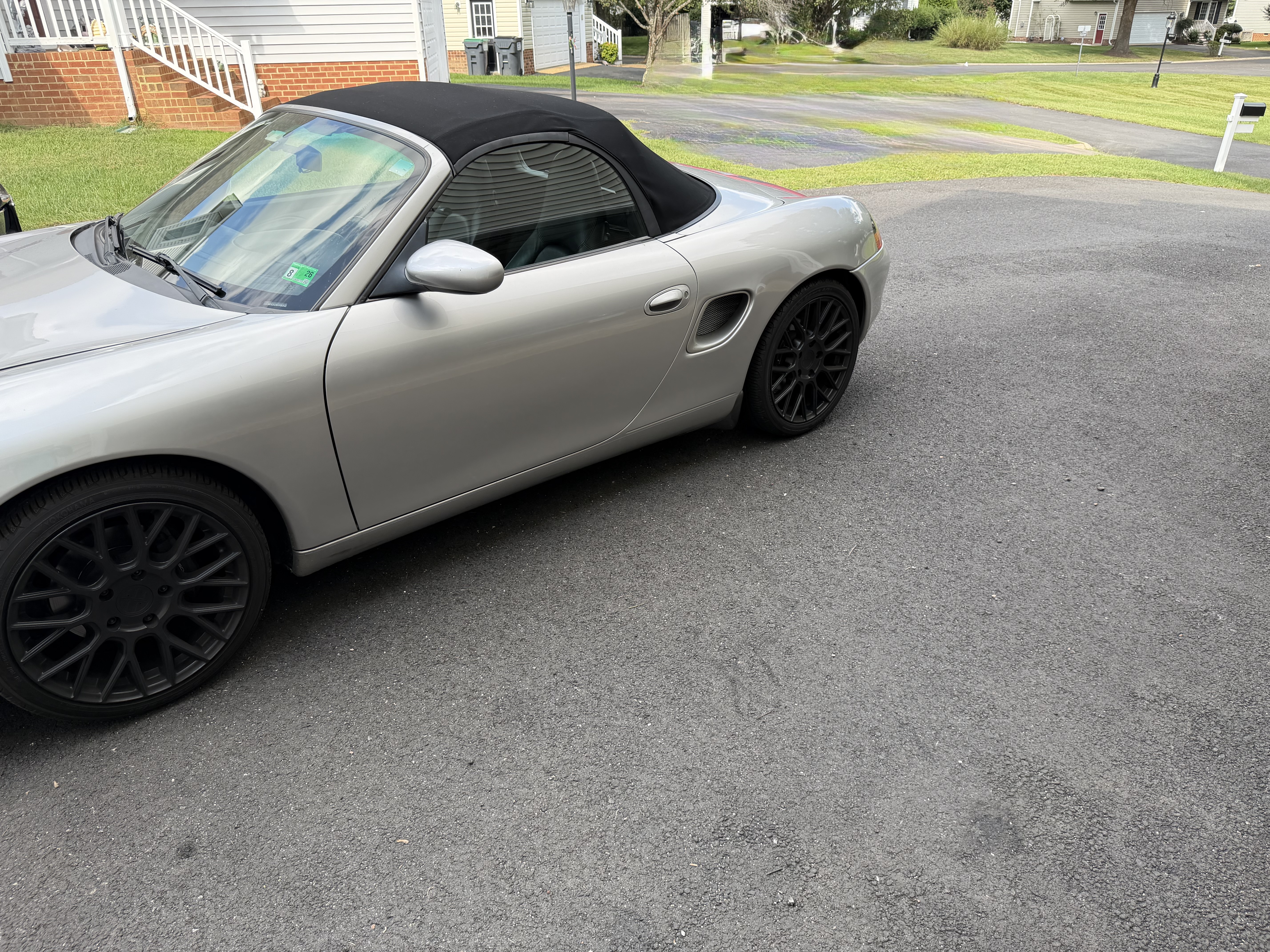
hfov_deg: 71.6
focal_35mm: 24
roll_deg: +1.8
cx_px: 635
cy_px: 476
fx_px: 881
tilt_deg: -26.9
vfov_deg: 56.8
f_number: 1.78
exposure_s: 1/813
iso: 100
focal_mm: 6.76
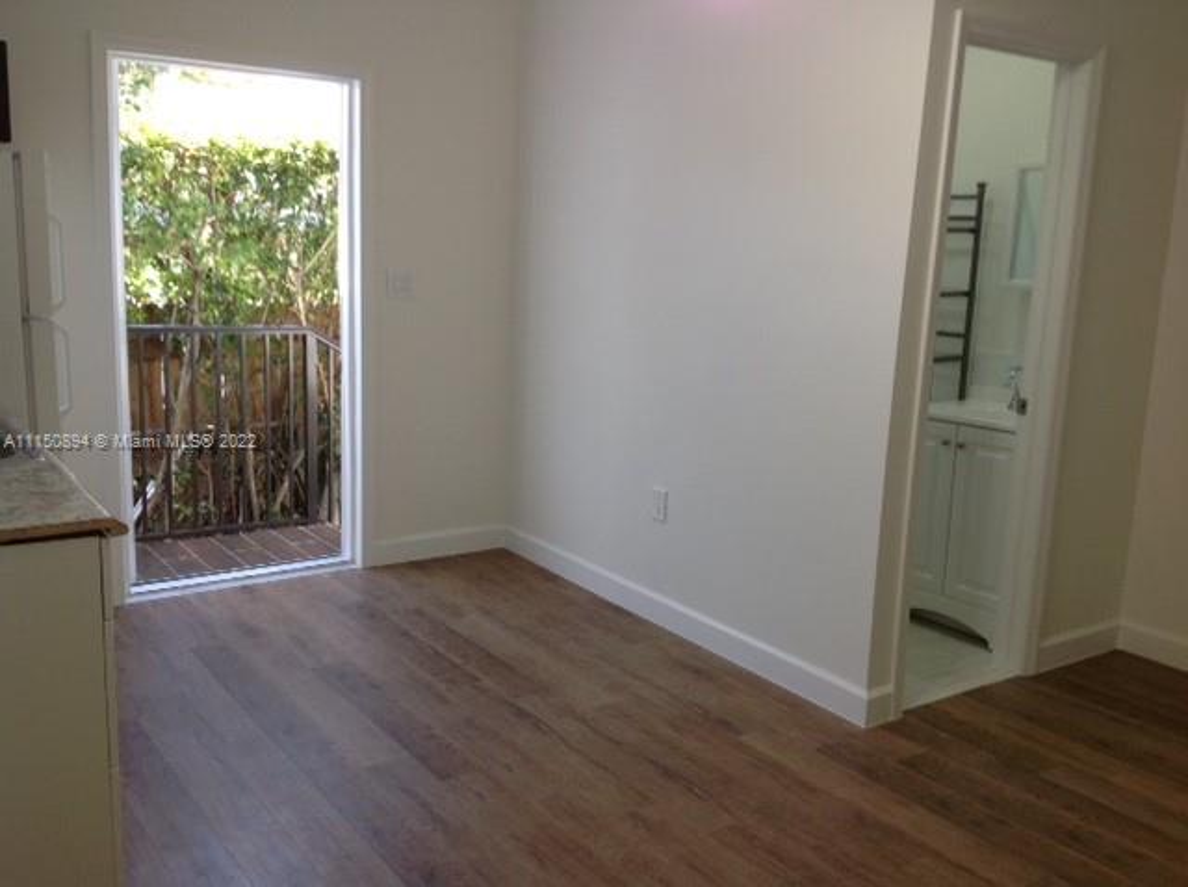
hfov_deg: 52.7
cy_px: 444
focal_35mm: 35
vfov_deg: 40.6
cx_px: 594
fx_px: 1199
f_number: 2.4
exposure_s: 1/60
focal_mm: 4.28
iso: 64
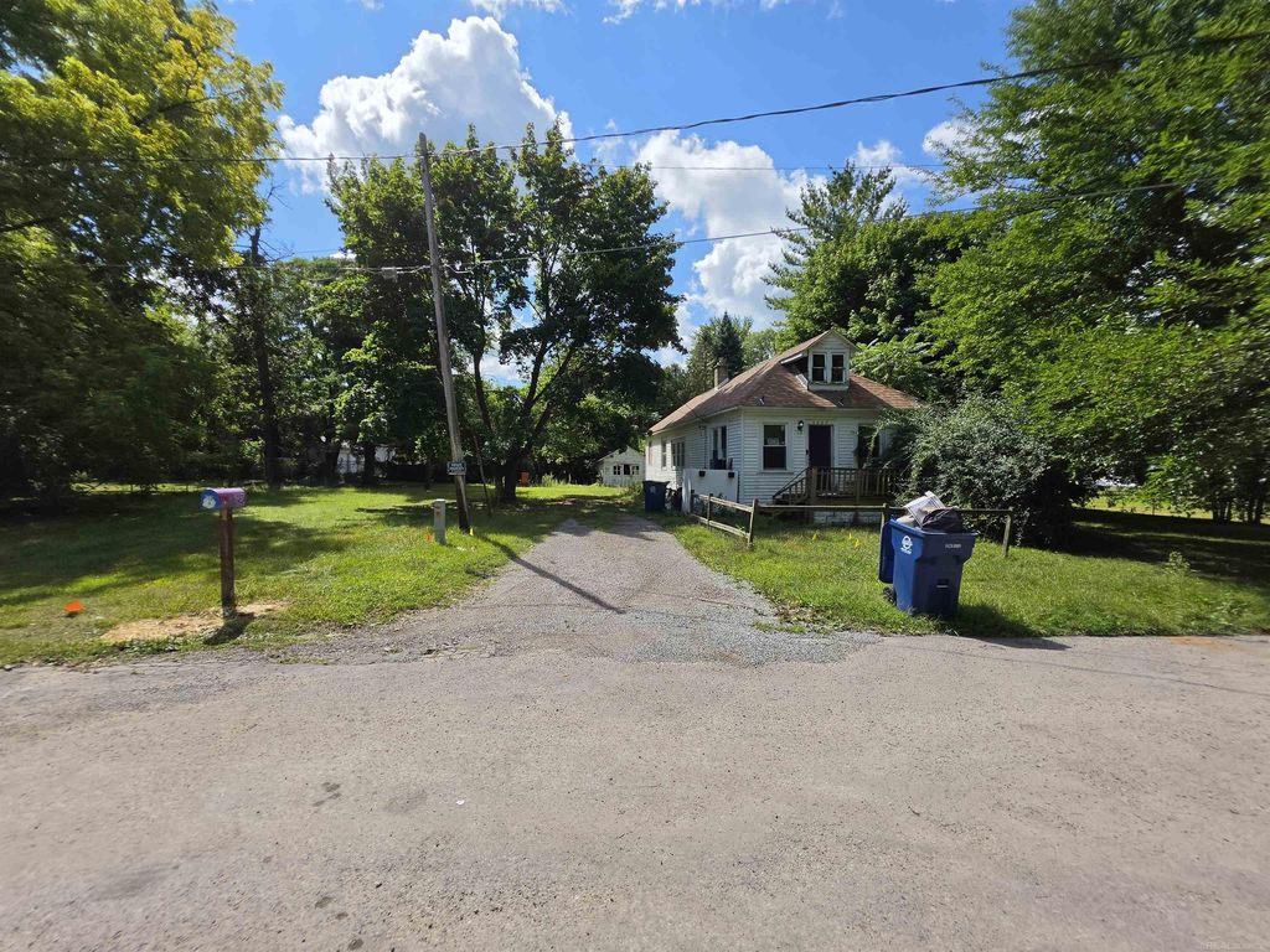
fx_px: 477
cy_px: 476
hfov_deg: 106.2
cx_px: 635
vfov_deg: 89.9
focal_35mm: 13
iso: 32
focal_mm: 2.2
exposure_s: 1/2843
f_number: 1.9
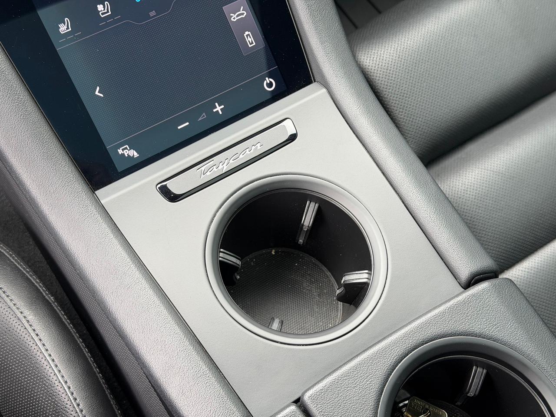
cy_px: 208
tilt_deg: -62.9
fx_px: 771
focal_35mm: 48
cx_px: 278
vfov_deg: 30.3
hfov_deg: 39.7
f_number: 1.78
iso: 100
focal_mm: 6.76
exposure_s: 1/98
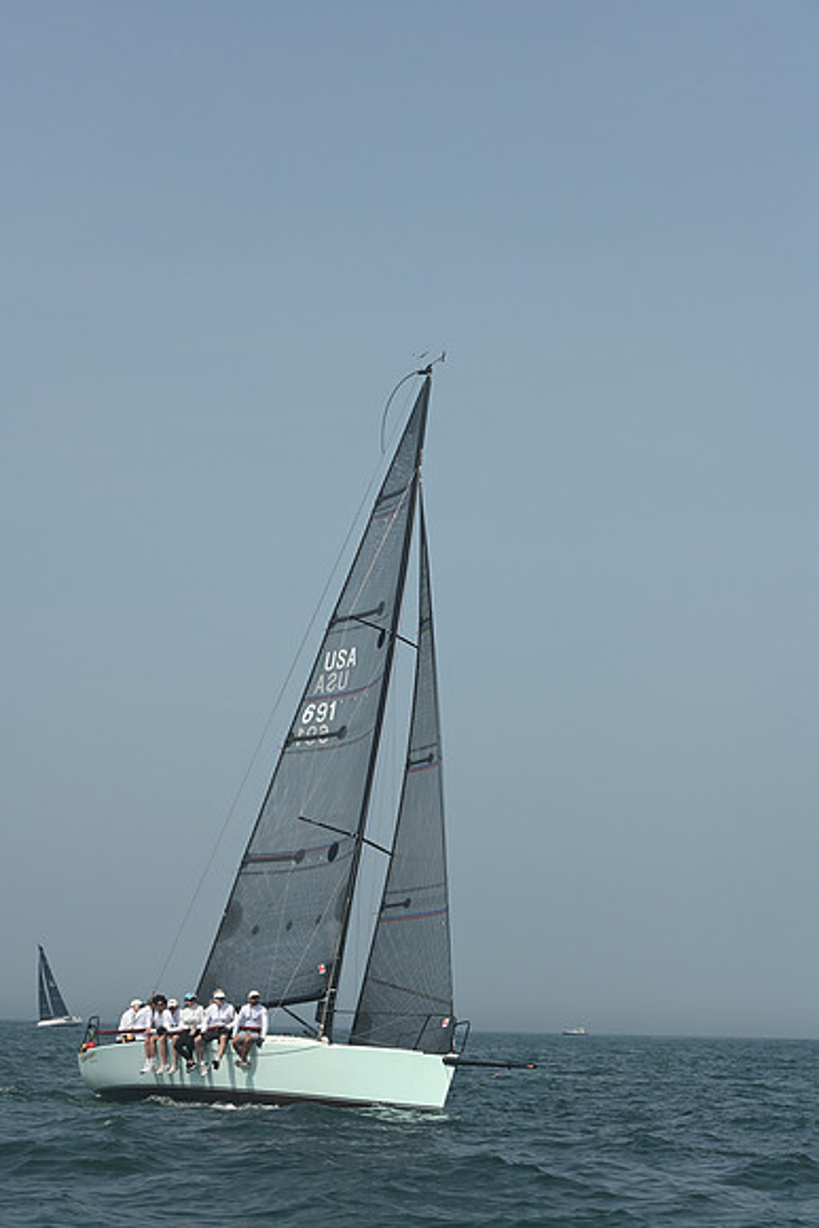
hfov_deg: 16.1
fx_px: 2899
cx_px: 410
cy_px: 614
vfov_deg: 23.9
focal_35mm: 85
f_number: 8
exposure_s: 1/1250
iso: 320
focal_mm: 85
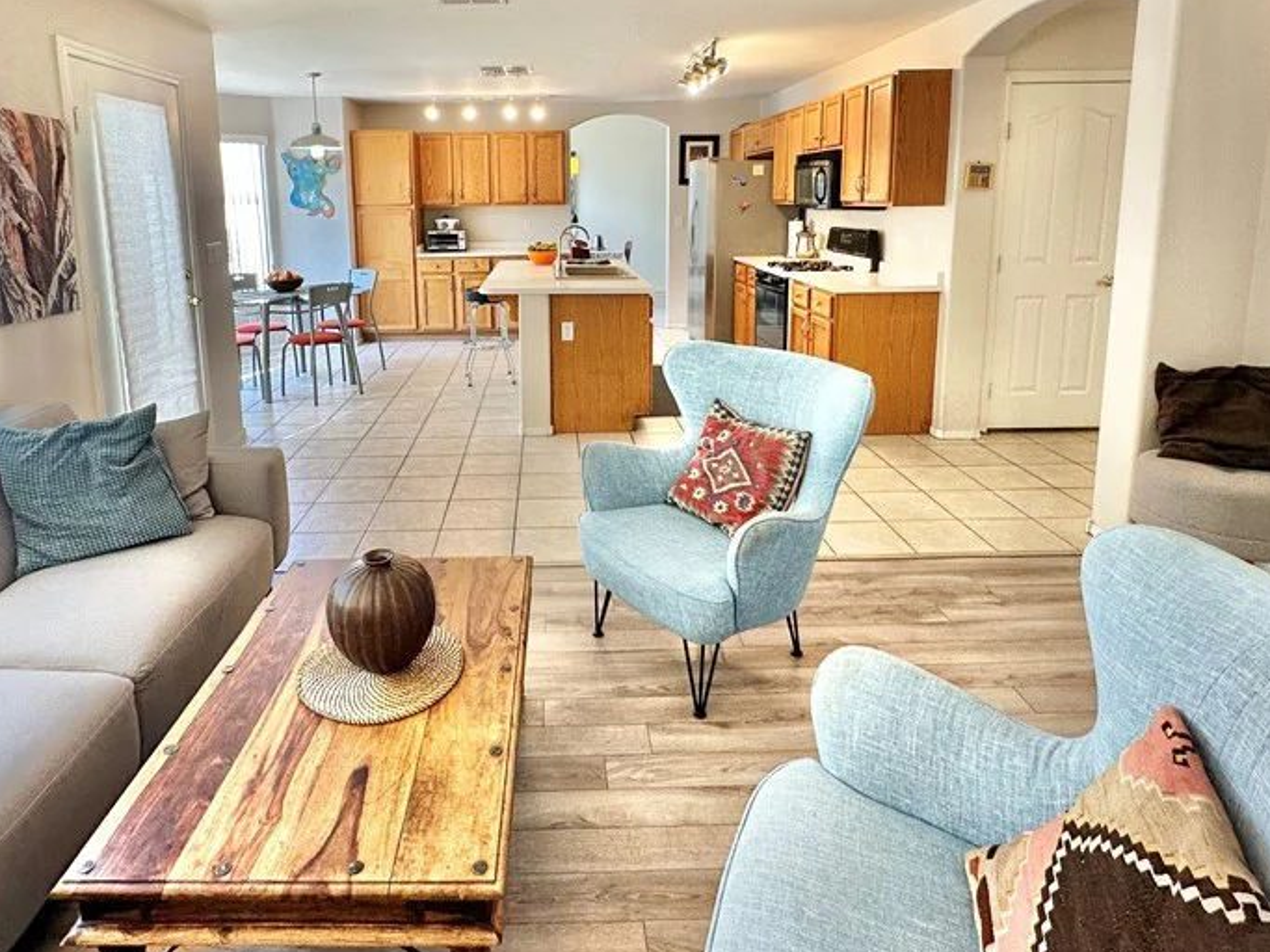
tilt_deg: -8.2
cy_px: 309
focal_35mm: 21
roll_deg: +0.4
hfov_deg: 78.6
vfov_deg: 61.7
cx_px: 550
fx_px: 770
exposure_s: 1/120
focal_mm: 2.22
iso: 125
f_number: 2.2
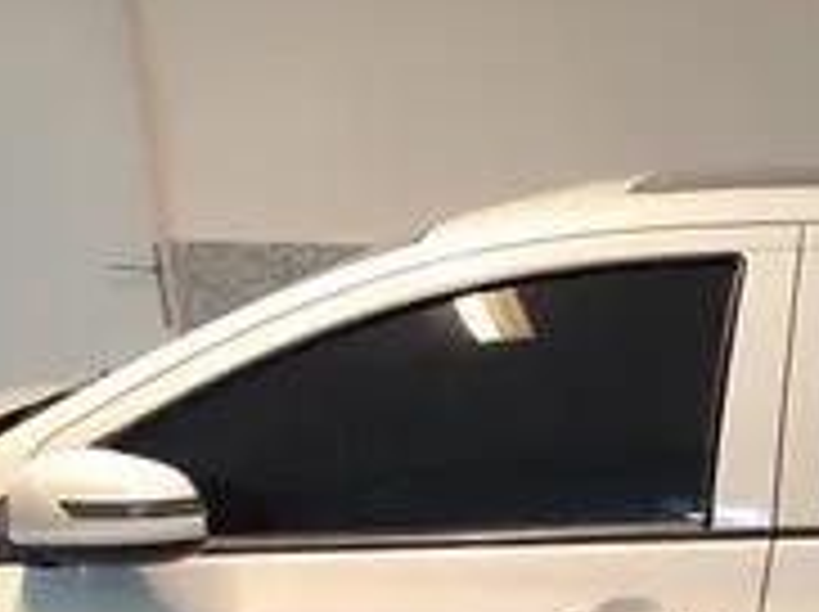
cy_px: 608
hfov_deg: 31.0
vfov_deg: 24.5
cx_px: 846
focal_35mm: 57
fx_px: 1347
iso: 800
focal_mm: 6.19
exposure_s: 1/25
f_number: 1.65
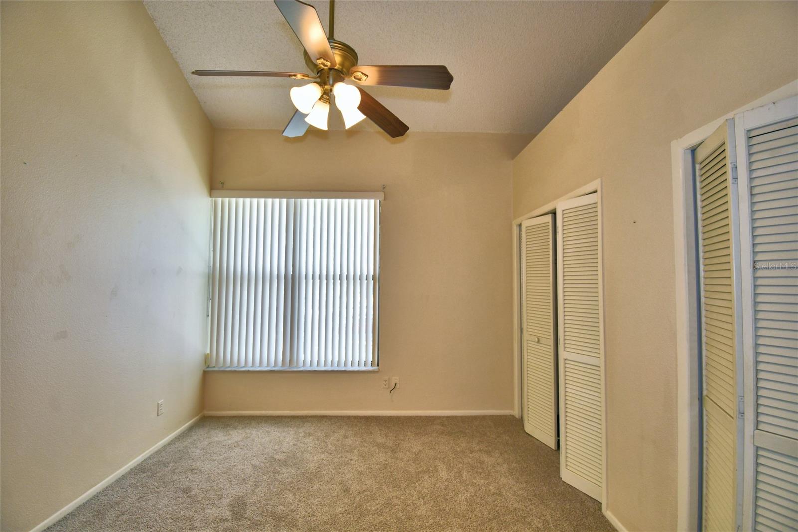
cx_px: 399
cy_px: 266
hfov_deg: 100.4
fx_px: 332
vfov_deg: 77.3
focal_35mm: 15
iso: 200
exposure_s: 1/60
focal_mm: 10
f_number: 4.5
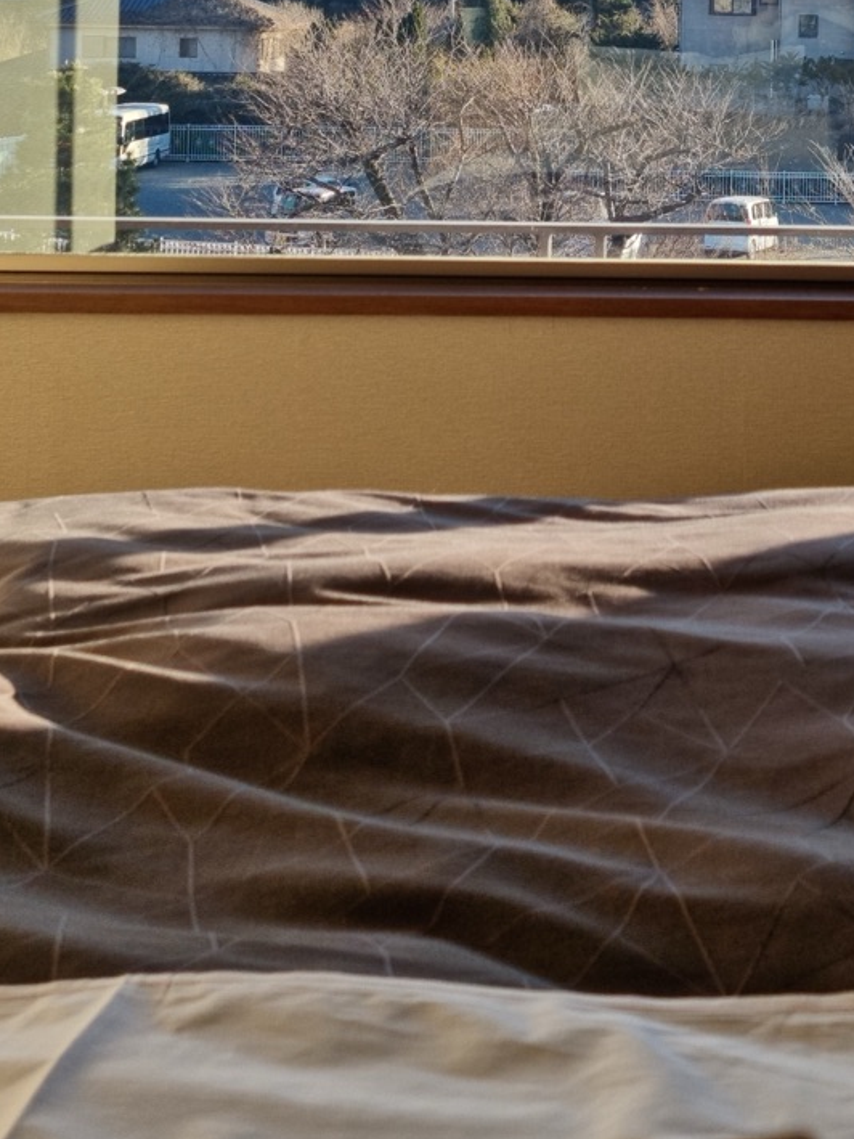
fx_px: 2137
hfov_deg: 21.9
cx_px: 820
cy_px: 39
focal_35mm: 65
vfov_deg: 28.3
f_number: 1.8
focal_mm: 6.7
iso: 50
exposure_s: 1/427
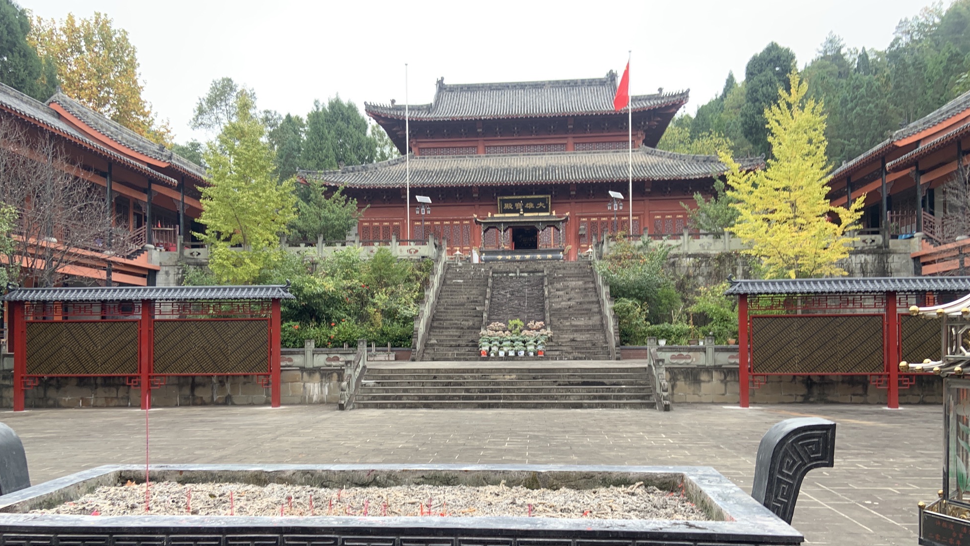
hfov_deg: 66.1
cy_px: 343
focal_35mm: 29
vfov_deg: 39.9
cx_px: 483
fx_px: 746
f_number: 1.8
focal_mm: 4.25
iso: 25
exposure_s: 1/119
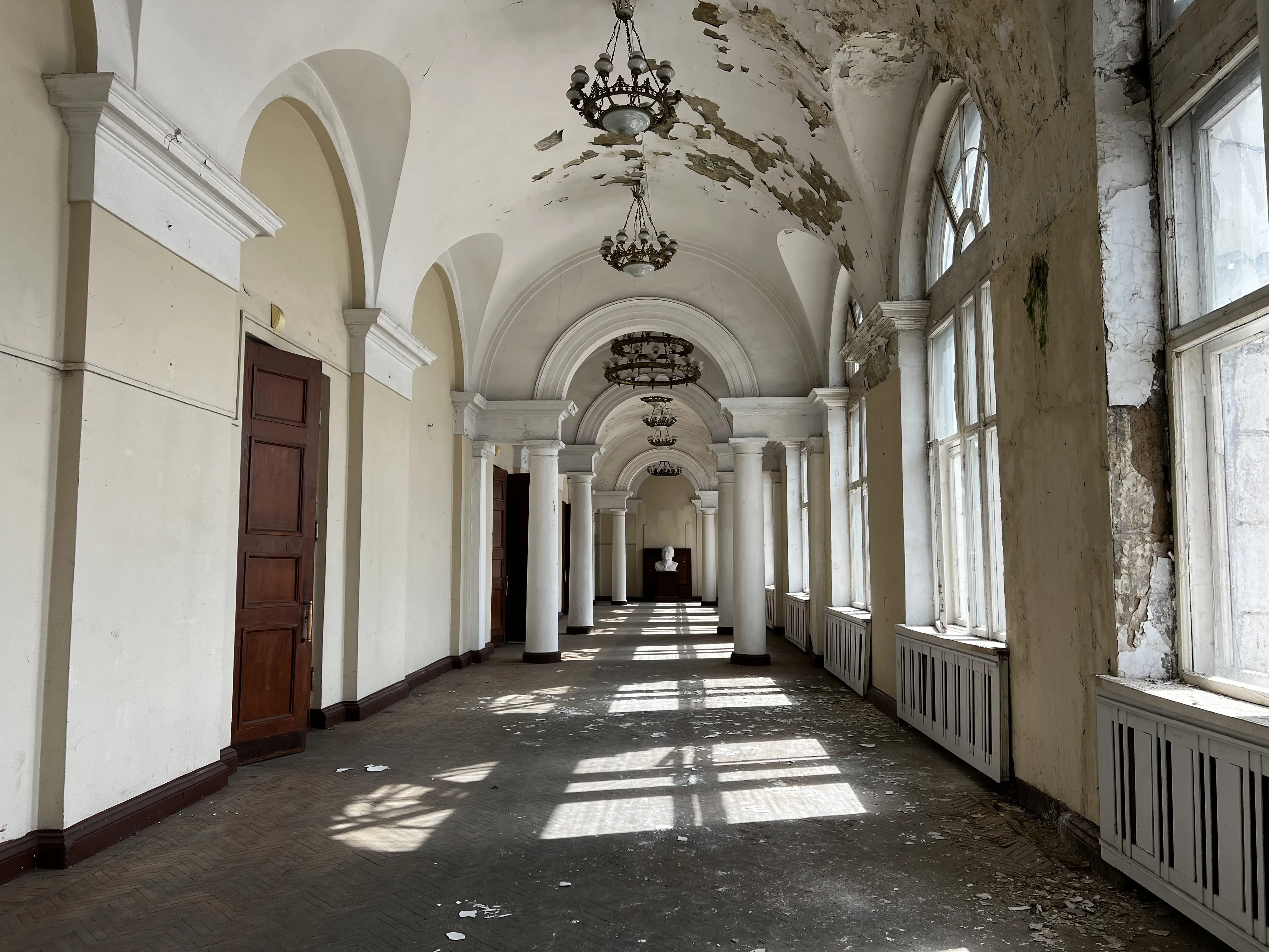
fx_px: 953
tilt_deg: +4.9
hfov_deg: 67.3
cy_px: 476
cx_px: 634
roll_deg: +0.2
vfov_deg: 53.1
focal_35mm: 26
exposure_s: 1/692
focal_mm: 5.7
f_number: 1.5
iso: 50
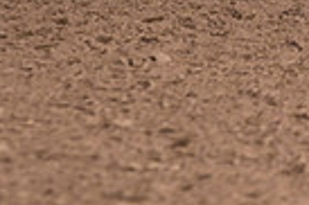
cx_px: 253
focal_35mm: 742
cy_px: -202
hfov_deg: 2.8
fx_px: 6361
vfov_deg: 1.8
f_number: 3.2
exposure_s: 1/200
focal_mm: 175
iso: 1000
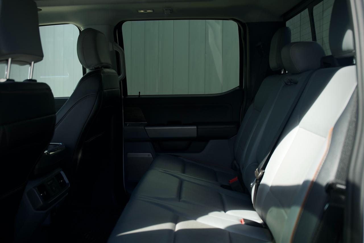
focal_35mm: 36
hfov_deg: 53.1
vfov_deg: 36.9
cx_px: 182
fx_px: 364
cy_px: 122
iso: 250
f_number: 2.8
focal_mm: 24
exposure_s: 1/50
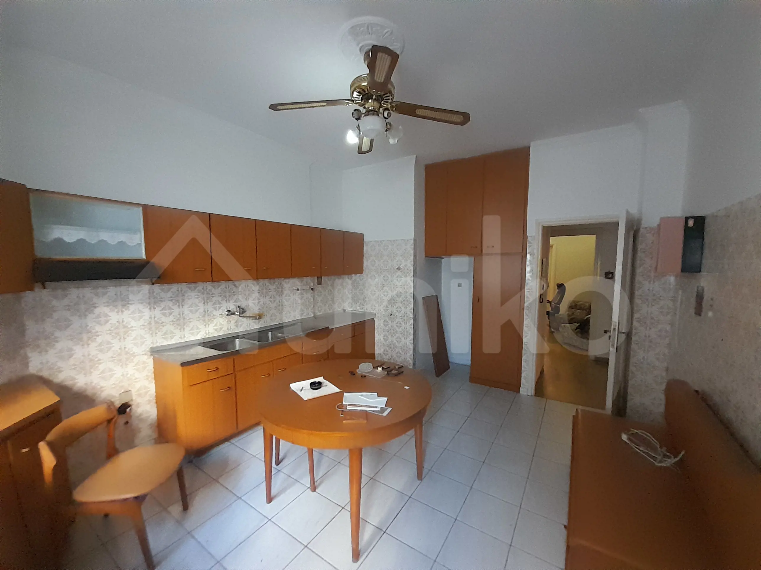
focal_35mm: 13
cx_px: 380
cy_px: 285
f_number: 2.2
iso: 500
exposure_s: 1/20
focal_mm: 1.13
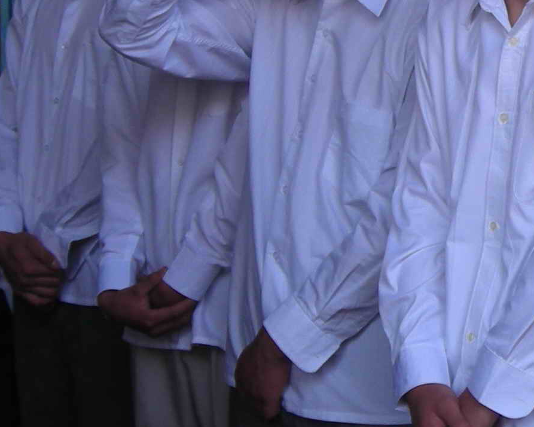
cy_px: 71
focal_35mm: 117
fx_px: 1849
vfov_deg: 13.1
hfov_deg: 15.6
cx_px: 714
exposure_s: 1/85.8
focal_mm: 6.3
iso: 50
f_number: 3.2
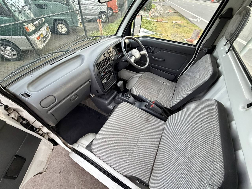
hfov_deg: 102.1
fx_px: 102
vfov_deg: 85.7
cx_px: 126
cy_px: 94
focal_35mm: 14
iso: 320
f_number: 2.2
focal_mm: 2.22
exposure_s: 1/73
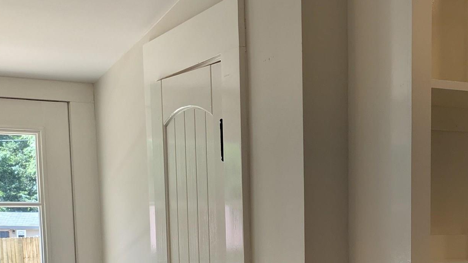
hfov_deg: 29.9
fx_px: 844
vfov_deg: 17.1
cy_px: 303
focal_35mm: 68
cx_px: 409
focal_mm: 5.43
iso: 71
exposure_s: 1/257
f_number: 1.89
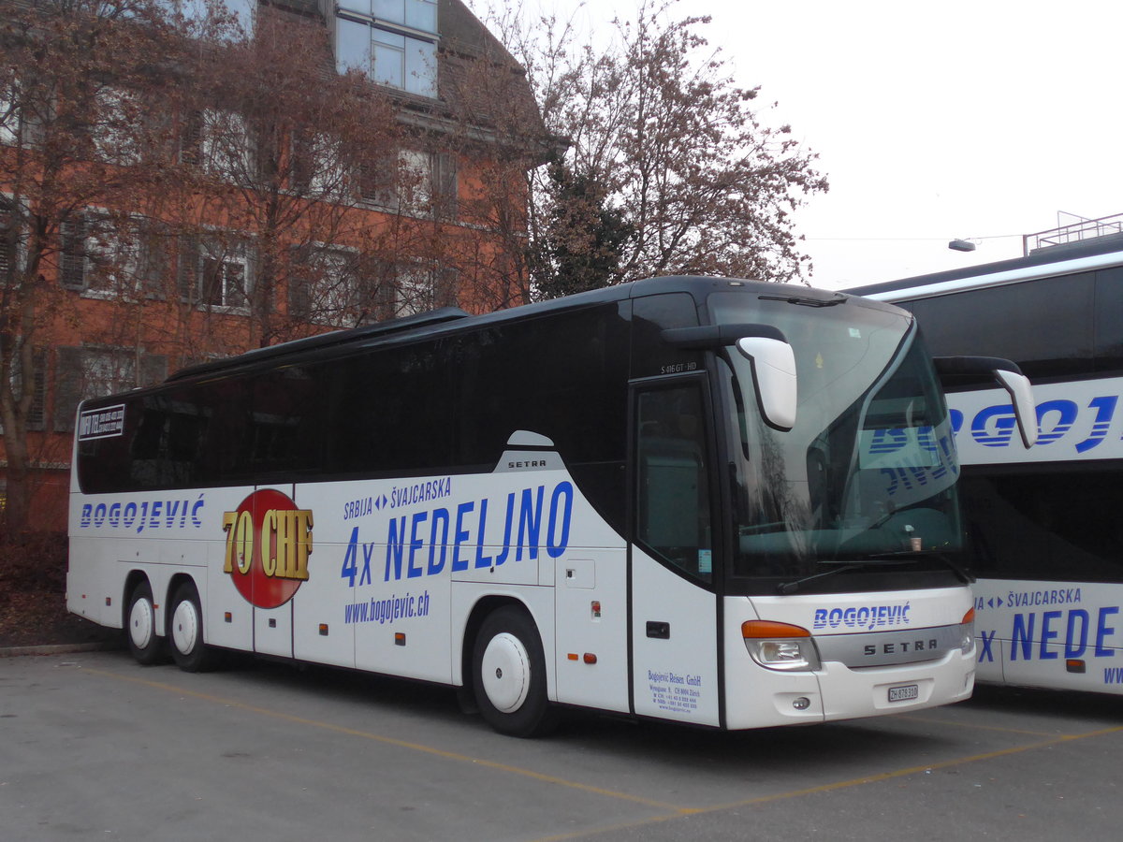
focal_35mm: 41
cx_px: 562
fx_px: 1330
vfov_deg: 35.1
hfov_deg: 45.8
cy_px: 421
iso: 400
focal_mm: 8.4
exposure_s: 1/50
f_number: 2.6
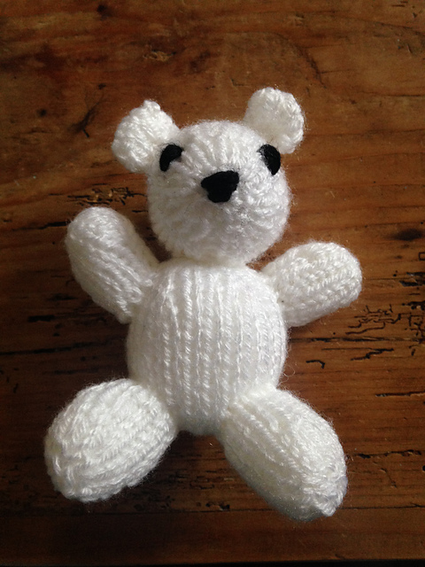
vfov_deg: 55.4
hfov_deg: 42.9
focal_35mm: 33
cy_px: 284
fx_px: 540
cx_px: 212
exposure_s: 1/20
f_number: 2.4
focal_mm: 4.12
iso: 160
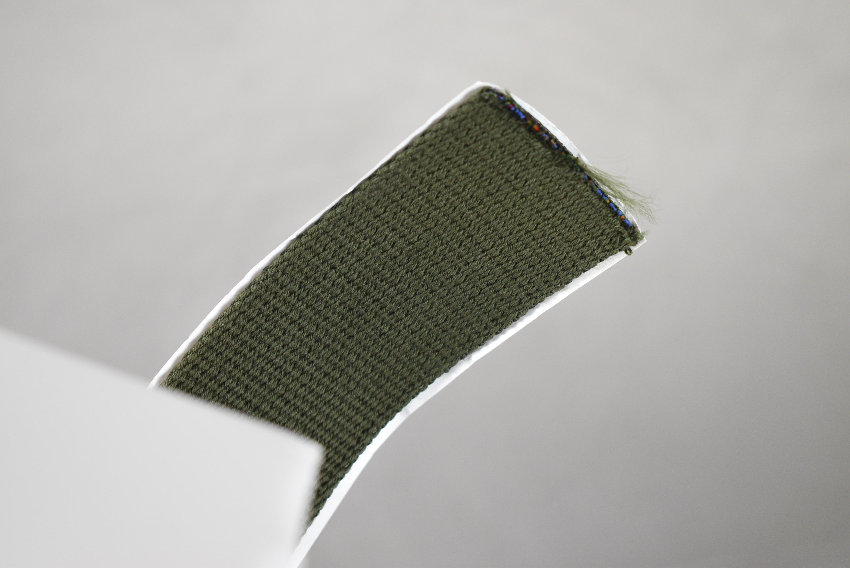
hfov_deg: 29.2
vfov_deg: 19.8
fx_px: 1630
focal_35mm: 69
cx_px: 425
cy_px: 284
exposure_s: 1/125
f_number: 5.6
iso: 1250
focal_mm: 46
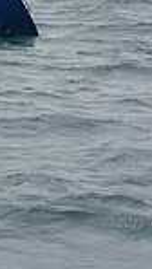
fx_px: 2046
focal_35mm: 286
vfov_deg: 7.5
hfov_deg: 4.1
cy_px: -1
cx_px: -351
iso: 250
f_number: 13
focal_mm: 70
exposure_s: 1/800
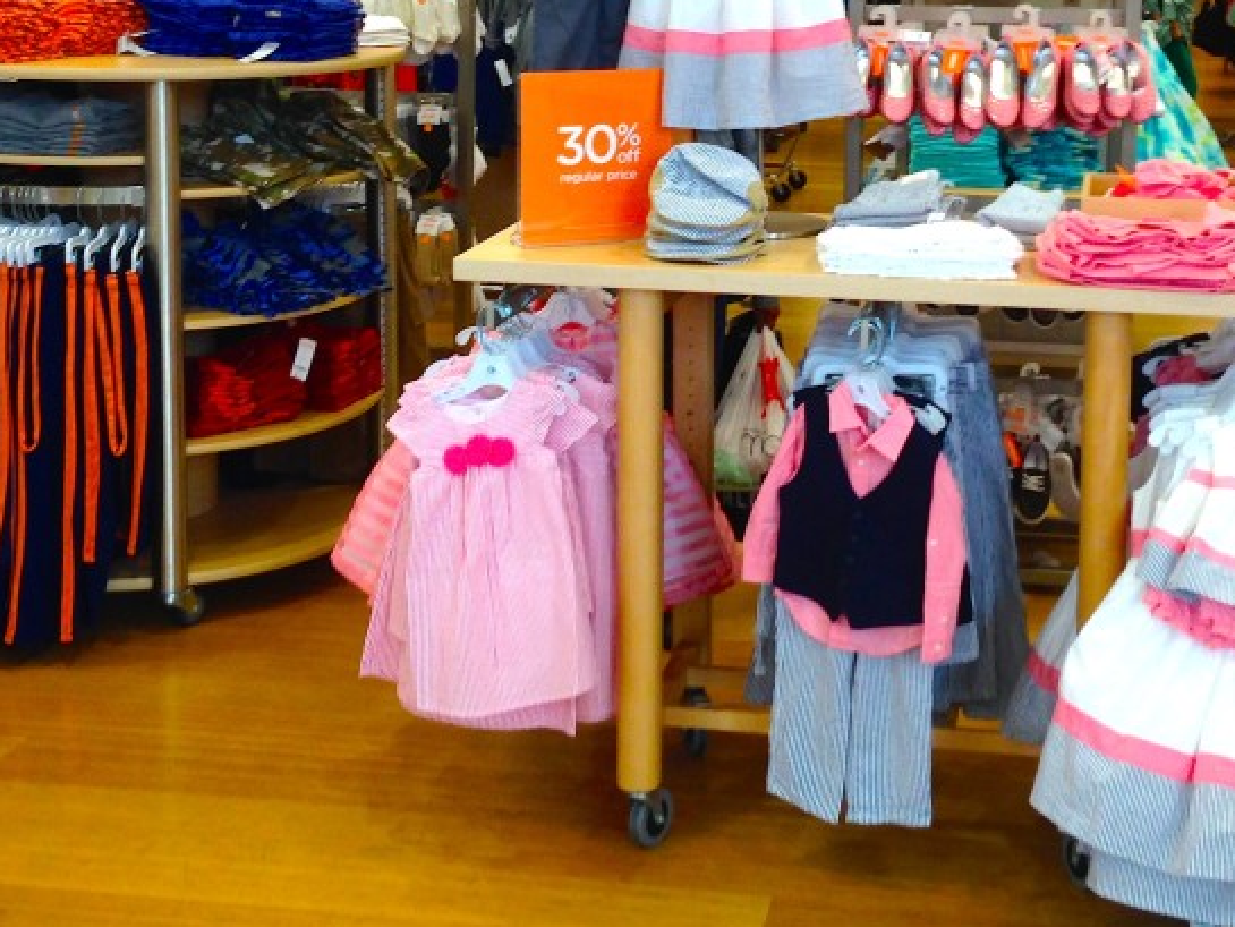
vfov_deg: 23.2
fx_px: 2212
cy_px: 141
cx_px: 743
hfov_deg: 31.1
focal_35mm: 62
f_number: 2.4
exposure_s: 1/24
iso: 50
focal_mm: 4.12
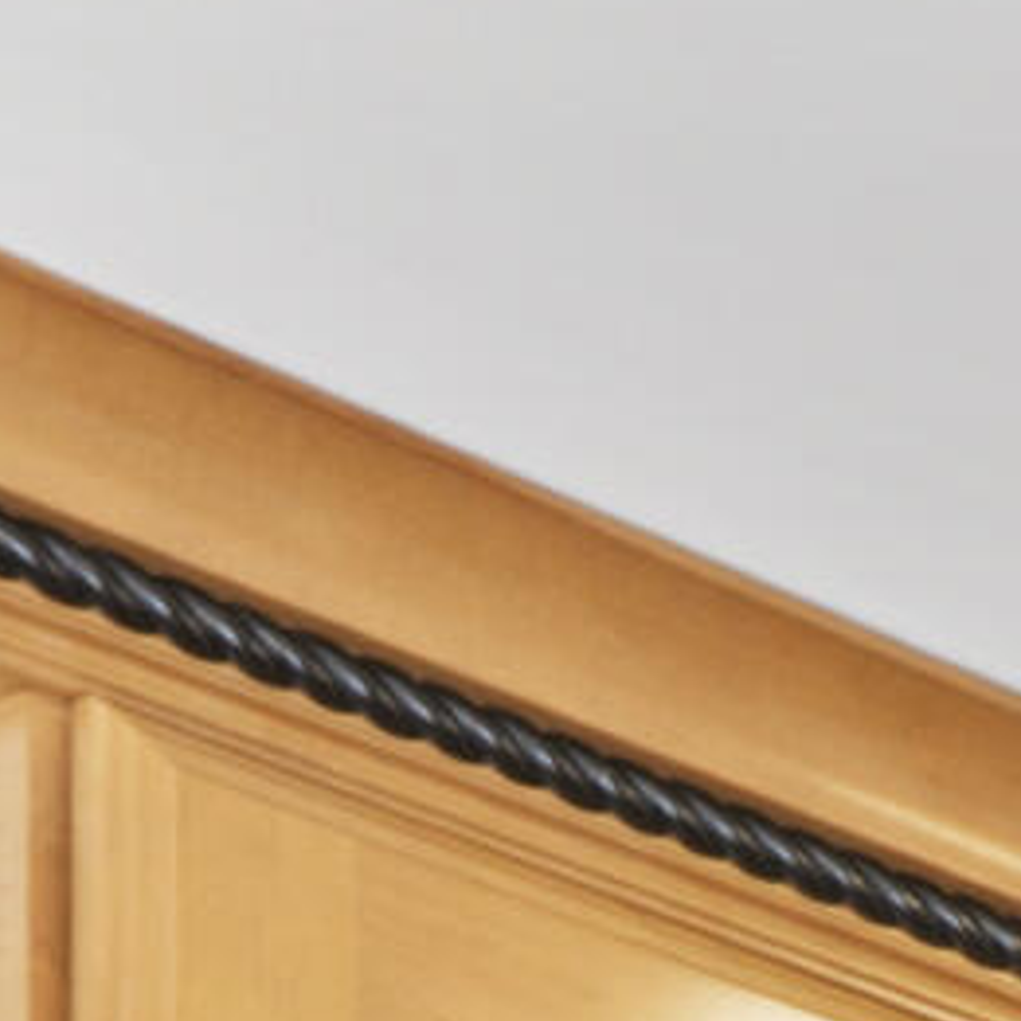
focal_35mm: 156
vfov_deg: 8.1
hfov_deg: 6.4
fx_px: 5206
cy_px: 3763
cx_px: 5074
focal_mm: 16
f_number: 8
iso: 400
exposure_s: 1/3
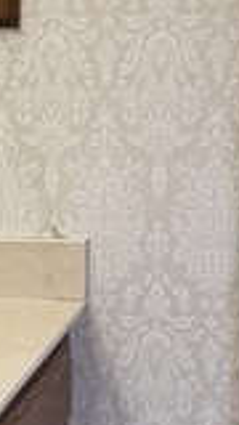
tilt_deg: -18.7
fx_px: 1983
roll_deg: +2.0
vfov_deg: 12.1
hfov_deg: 6.7
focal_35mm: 176
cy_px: 412
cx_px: -242
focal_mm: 6.76
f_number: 1.78
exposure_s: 1/60
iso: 160
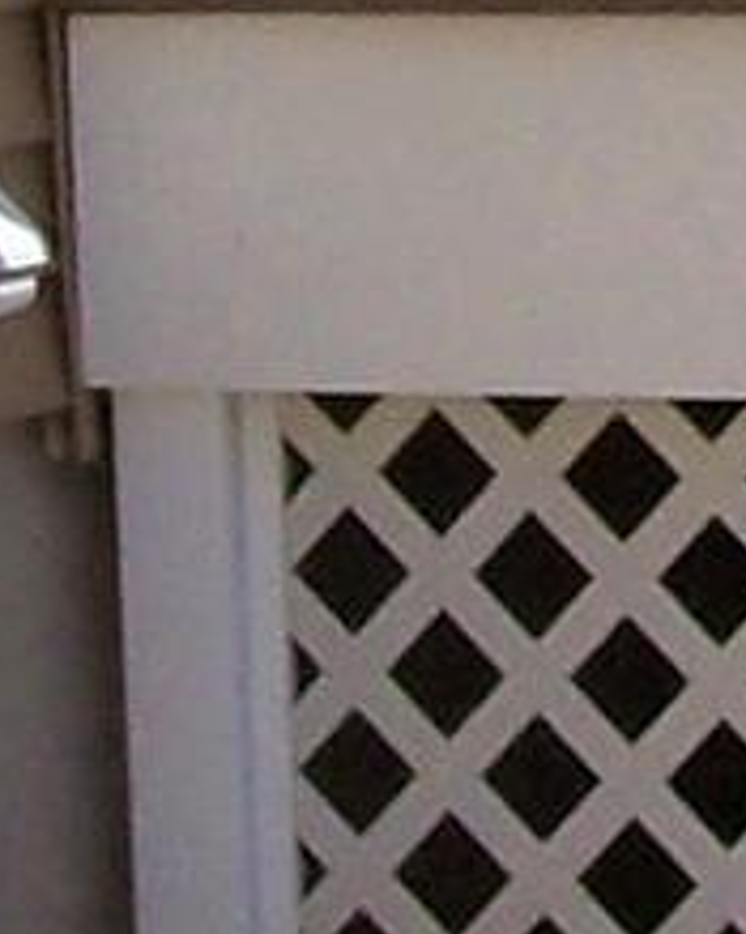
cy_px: -324
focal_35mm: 347
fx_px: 9583
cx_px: 978
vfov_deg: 5.5
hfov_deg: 4.4
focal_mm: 6.3
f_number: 4
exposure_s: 1/1000
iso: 80
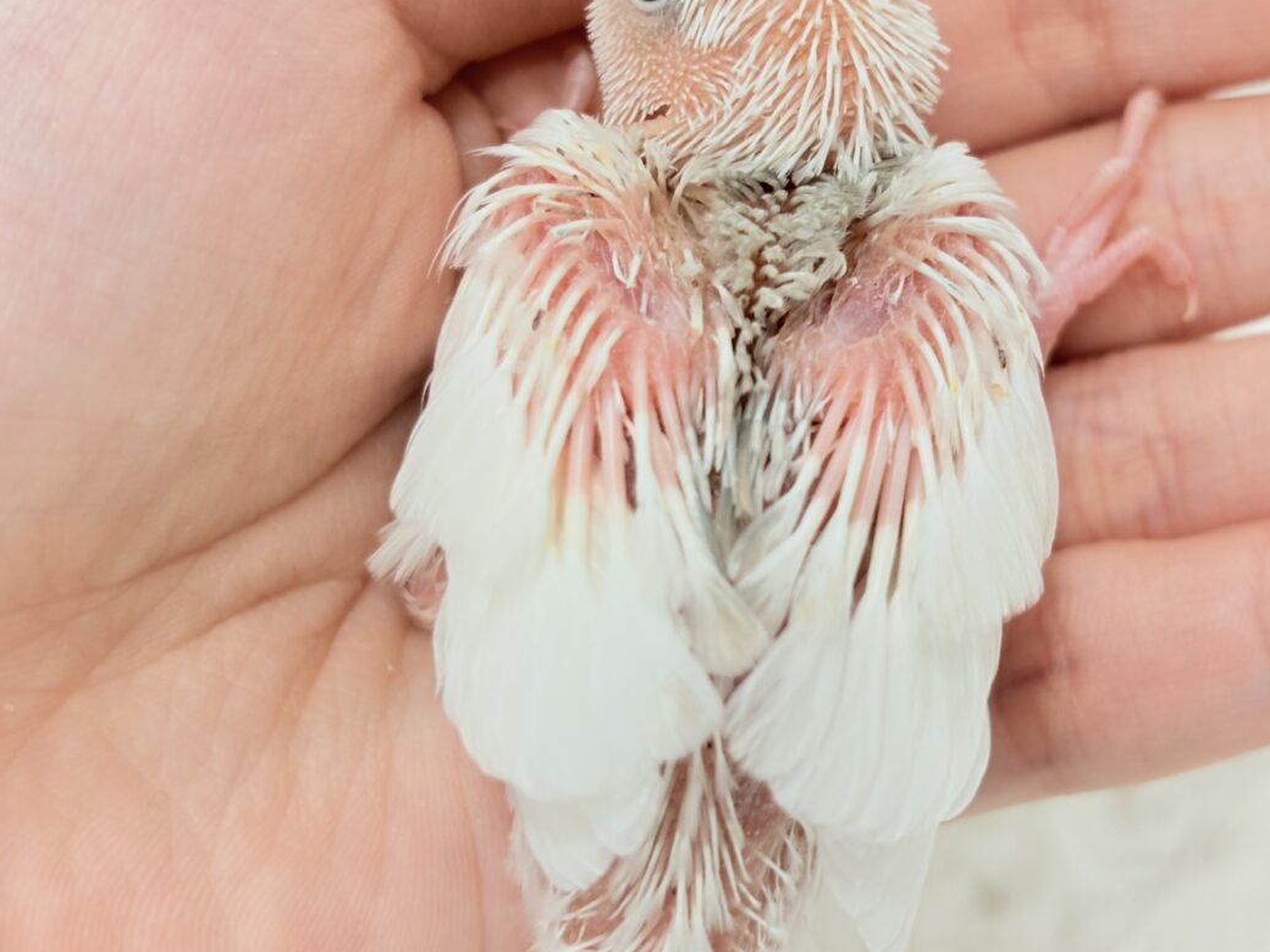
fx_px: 2201
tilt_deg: -45.5
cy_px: 416
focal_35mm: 60
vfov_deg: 24.4
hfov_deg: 32.2
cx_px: 685
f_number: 1.6
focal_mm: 5.96
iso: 64
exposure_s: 1/50
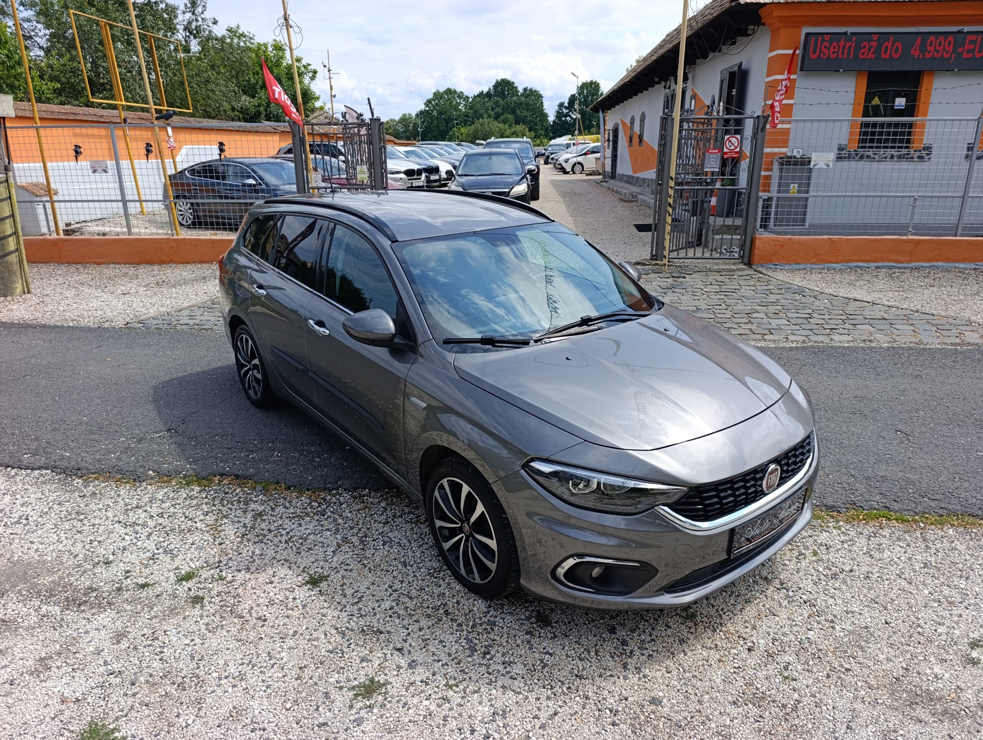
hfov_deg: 73.8
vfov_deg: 59.0
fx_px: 654
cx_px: 492
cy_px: 370
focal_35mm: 23
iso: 50
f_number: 1.6
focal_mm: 6.14
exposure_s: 1/568
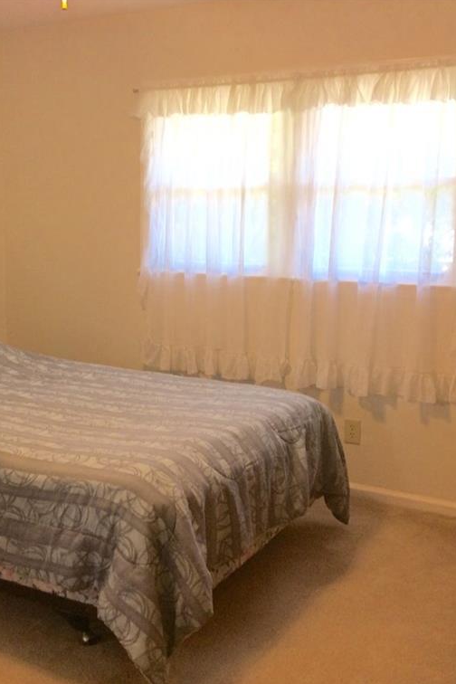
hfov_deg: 29.6
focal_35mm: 45
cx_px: 140
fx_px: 855
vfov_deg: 43.6
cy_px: 343
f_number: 2.4
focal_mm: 3.3
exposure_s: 1/24
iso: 32
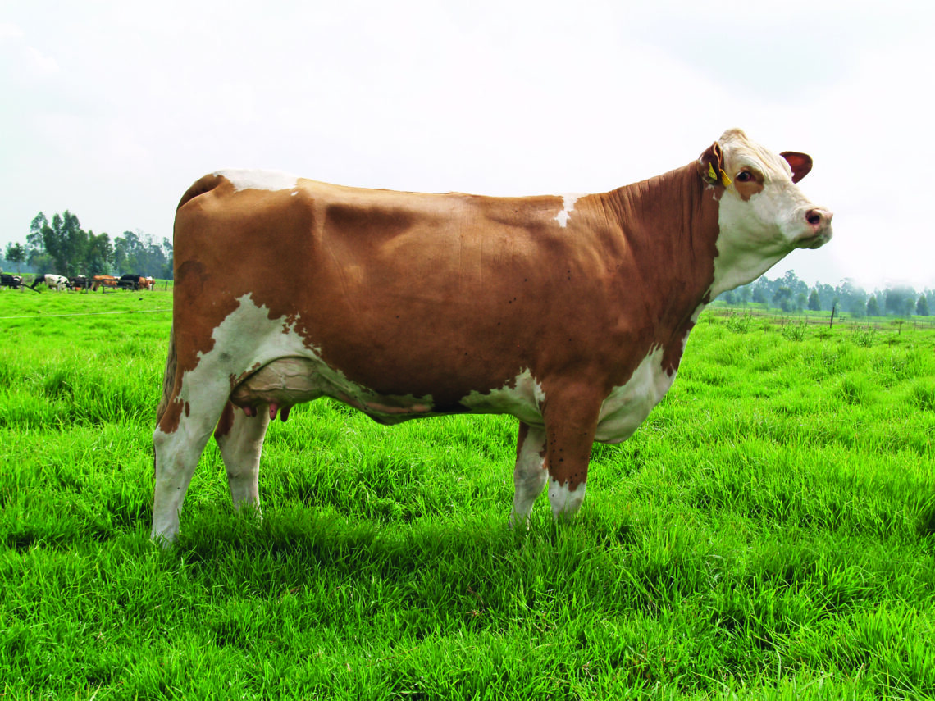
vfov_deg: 29.1
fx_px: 1351
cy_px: 350
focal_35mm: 50
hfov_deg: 38.2
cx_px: 468
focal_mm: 25
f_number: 7.1
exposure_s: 1/160
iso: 100
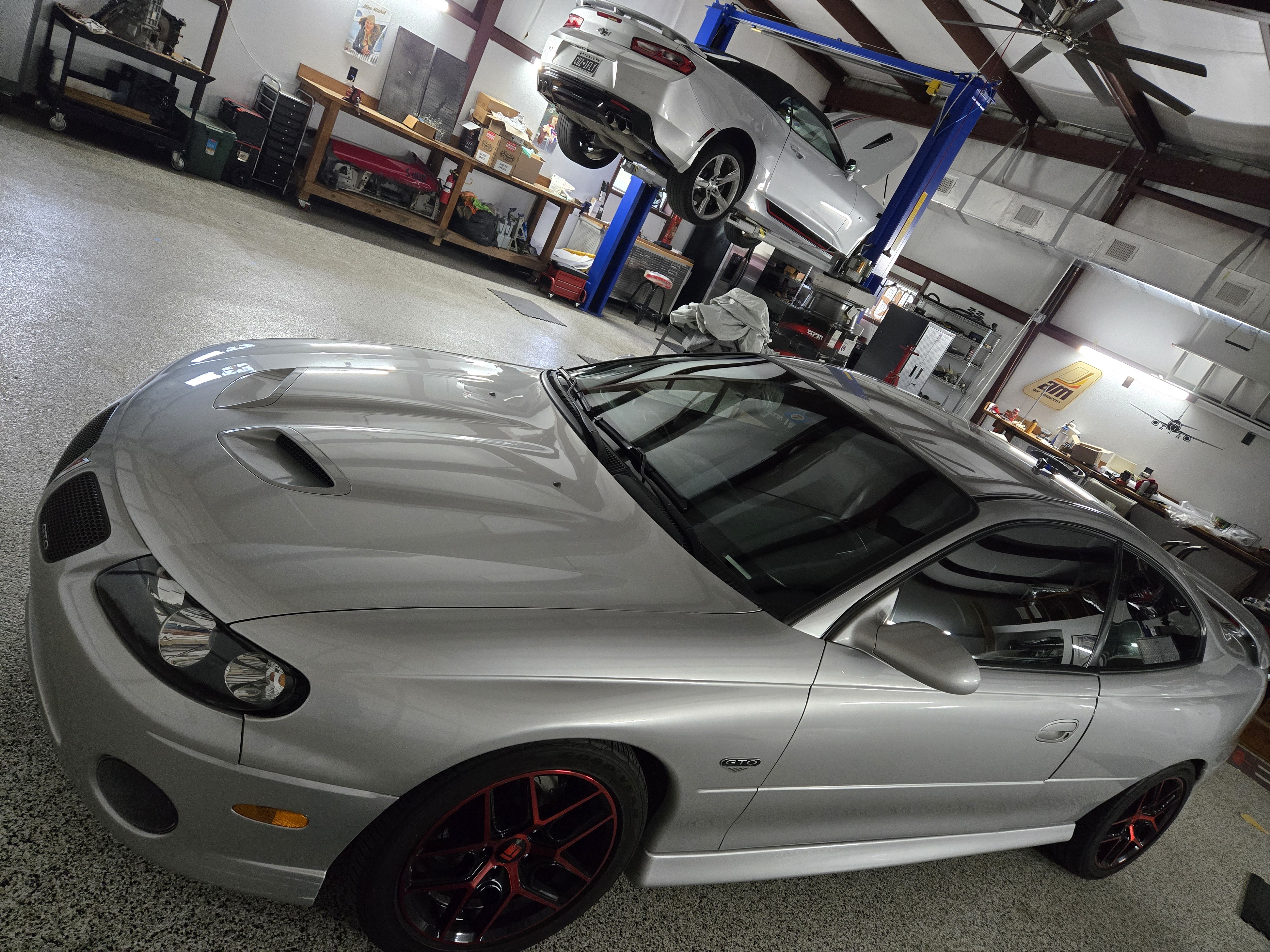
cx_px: 635
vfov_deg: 58.9
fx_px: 844
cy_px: 476
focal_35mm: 23
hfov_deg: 73.9
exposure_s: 1/120
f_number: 1.8
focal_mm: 5.4
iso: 1000
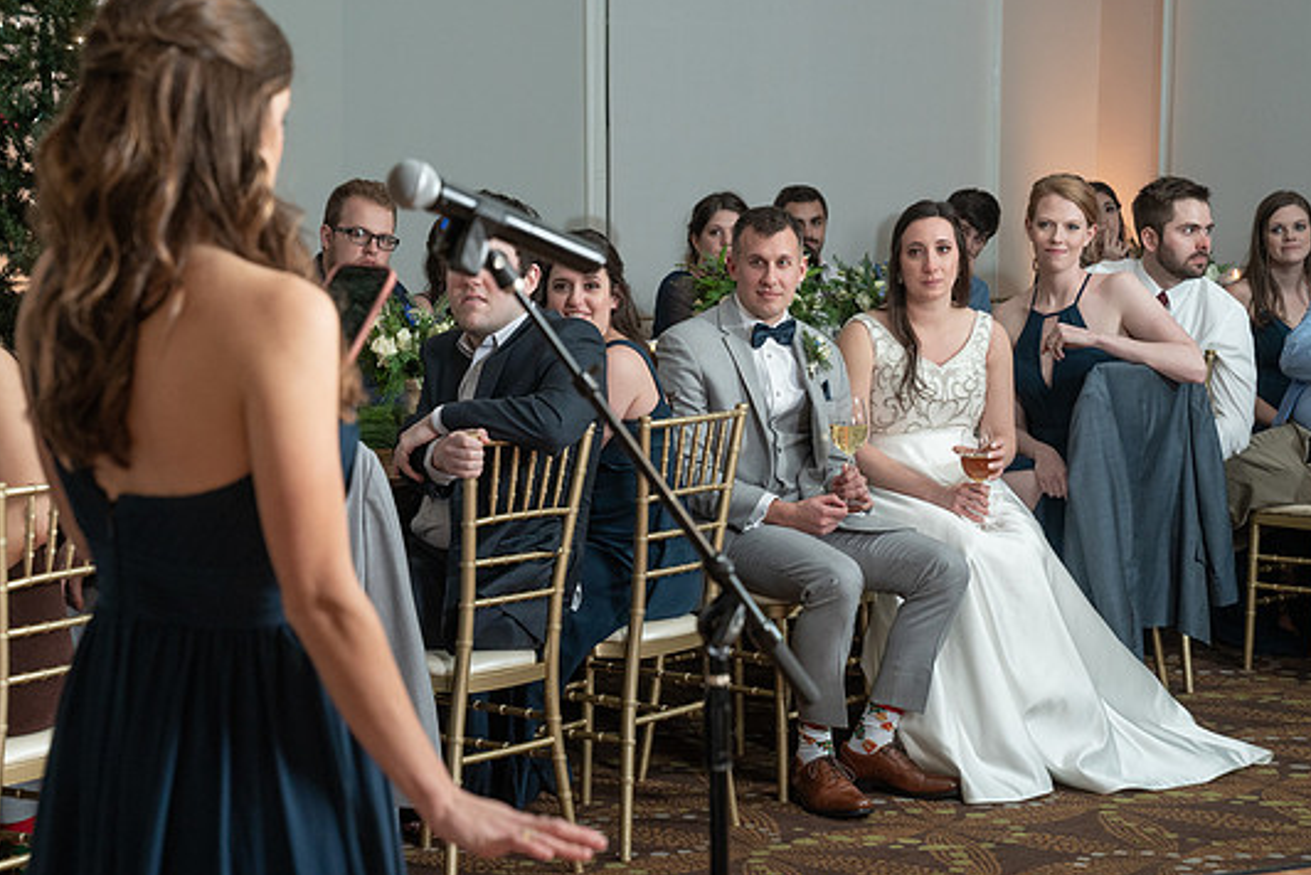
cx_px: 591
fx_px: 3060
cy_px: 459
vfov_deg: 16.3
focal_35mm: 84
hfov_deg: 24.2
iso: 2000
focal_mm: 70
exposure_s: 1/200
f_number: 5
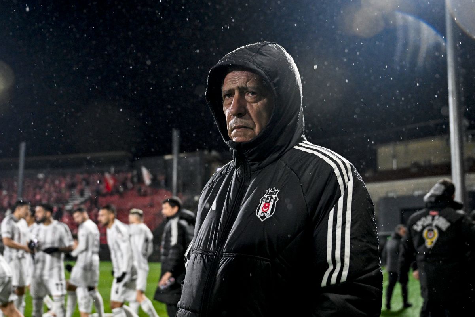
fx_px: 537
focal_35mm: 41
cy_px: 190
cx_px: 247
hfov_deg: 47.7
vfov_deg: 32.8
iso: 2500
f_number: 2.8
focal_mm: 30.5
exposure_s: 1/1250
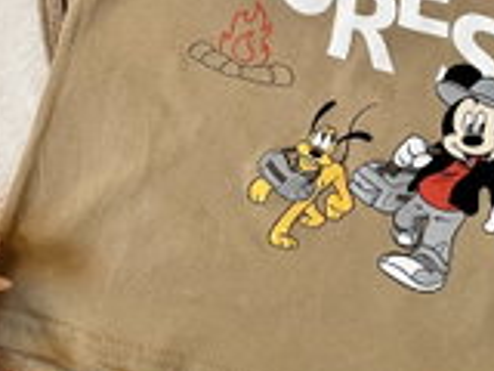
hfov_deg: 29.5
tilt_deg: -84.7
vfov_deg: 21.9
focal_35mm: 65
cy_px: 15
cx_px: 349
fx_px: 928
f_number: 1.6
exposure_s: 1/67
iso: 125
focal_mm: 5.1
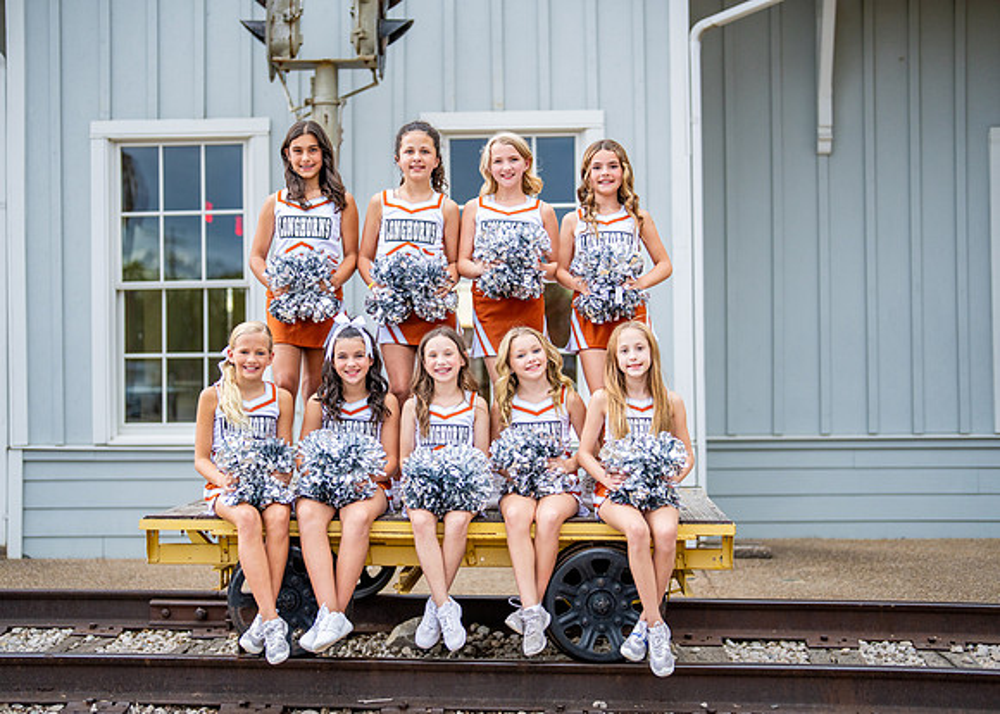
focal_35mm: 54
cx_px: 481
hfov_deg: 36.2
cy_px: 364
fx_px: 1530
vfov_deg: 26.3
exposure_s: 1/640
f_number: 1.2
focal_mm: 50
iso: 640
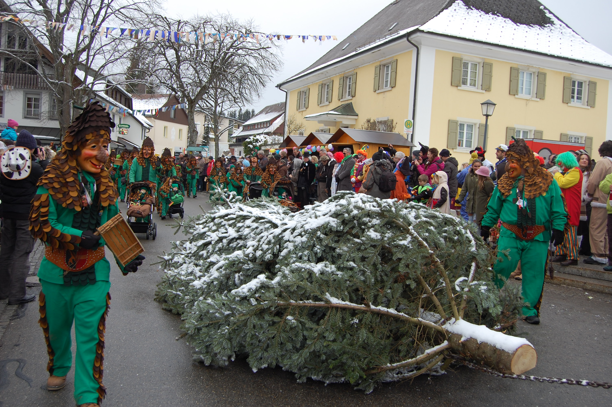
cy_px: 204
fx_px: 560
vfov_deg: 39.9
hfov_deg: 57.3
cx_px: 306
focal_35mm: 33
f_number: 5.6
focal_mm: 22
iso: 200
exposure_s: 1/125
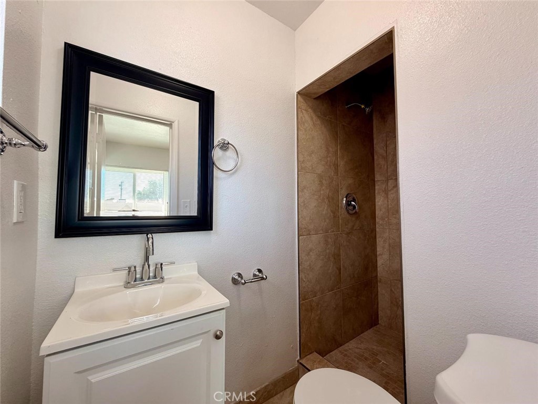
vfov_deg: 85.7
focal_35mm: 14
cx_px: 269
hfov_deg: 102.1
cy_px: 202
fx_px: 218
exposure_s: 1/120
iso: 125
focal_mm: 2.22
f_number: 2.2
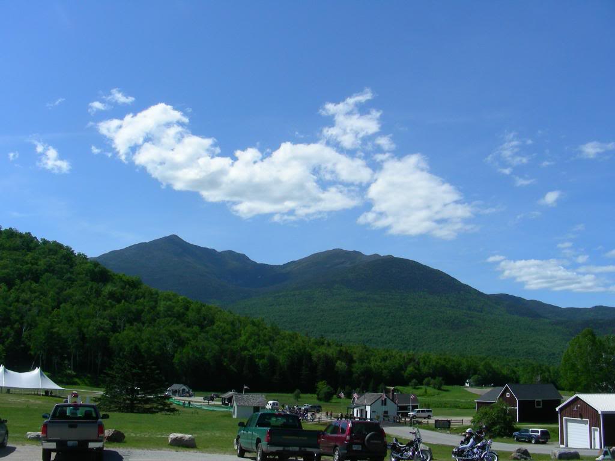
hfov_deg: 49.0
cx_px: 308
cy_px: 230
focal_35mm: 38
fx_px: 675
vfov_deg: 37.7
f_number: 5.6
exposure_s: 1/605
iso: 50
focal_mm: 6.3
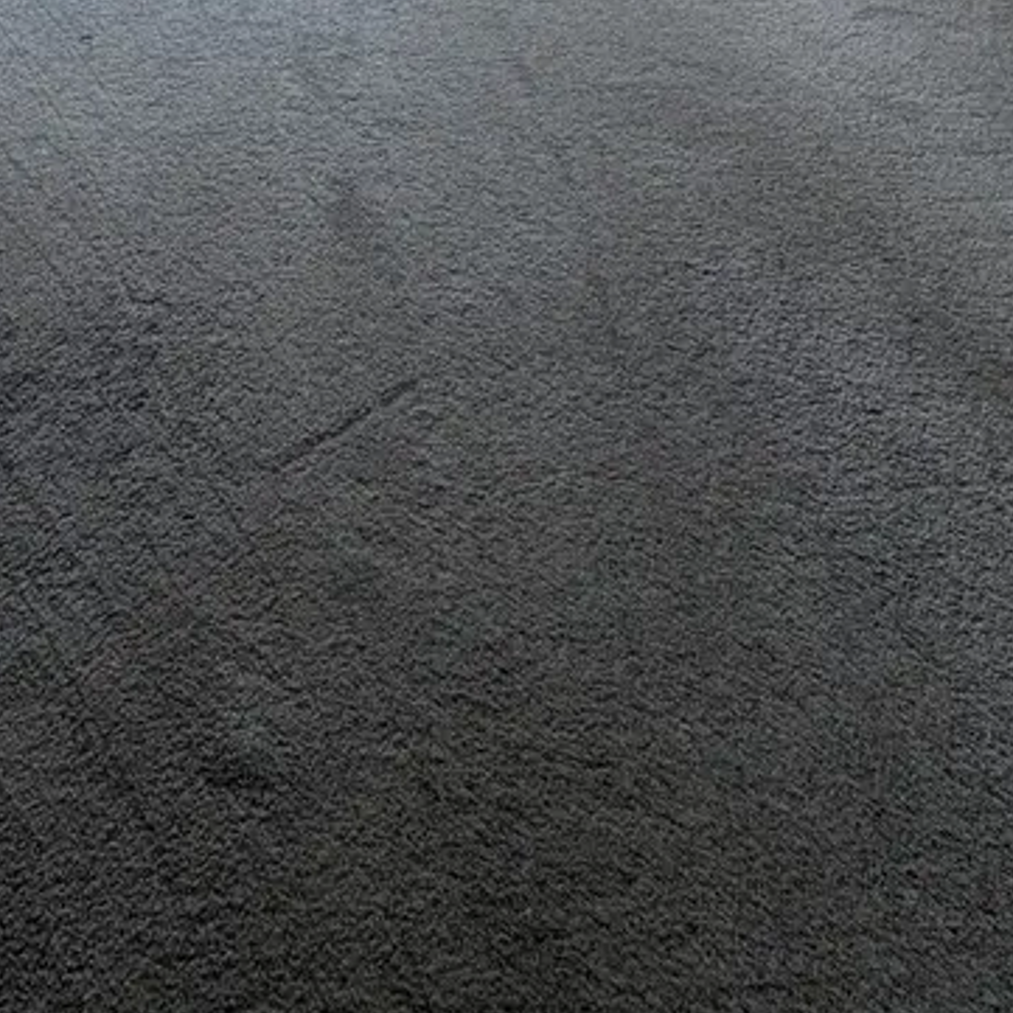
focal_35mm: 37
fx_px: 1225
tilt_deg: -16.6
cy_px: -314
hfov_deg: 42.3
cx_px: 163
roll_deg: +1.6
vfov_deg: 32.9
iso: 80
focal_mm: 2.22
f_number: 2.2
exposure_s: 1/121
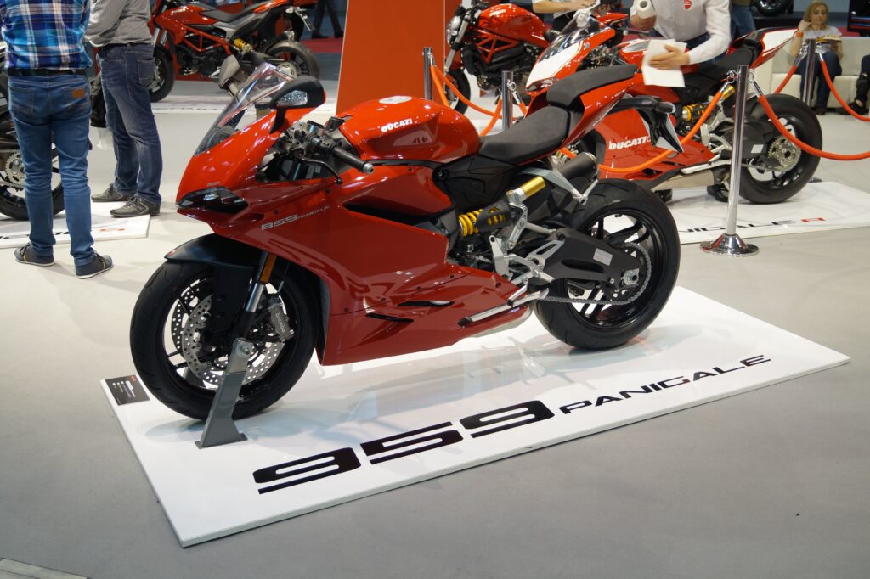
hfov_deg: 46.4
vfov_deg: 31.9
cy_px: 290
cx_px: 435
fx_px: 1015
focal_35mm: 42
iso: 400
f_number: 5
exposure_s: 1/80
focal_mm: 28
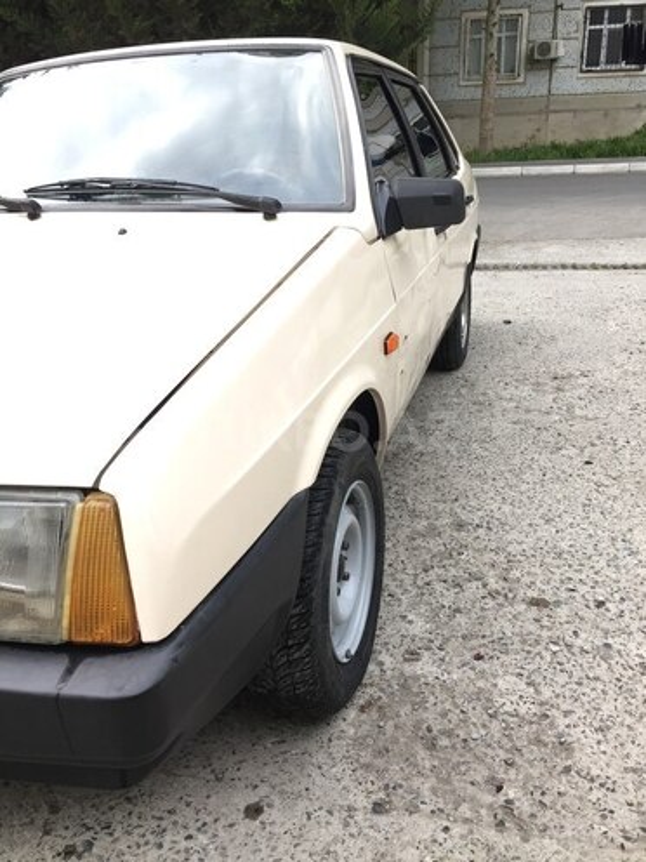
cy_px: 431
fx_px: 722
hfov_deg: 48.2
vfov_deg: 61.7
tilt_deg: -21.6
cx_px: 323
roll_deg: +3.5
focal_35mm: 29
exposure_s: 1/100
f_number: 2.2
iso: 32
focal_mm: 4.15
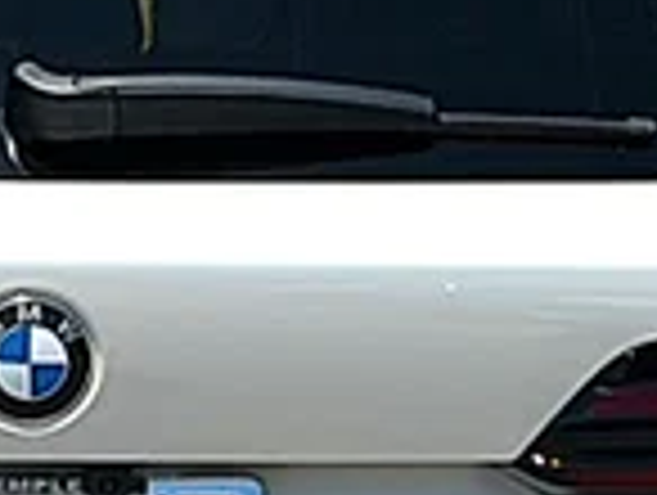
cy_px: 605
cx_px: 63
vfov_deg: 8.3
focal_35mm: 177
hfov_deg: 11.1
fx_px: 3365
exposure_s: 1/9901
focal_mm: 6.86
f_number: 1.78
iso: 80
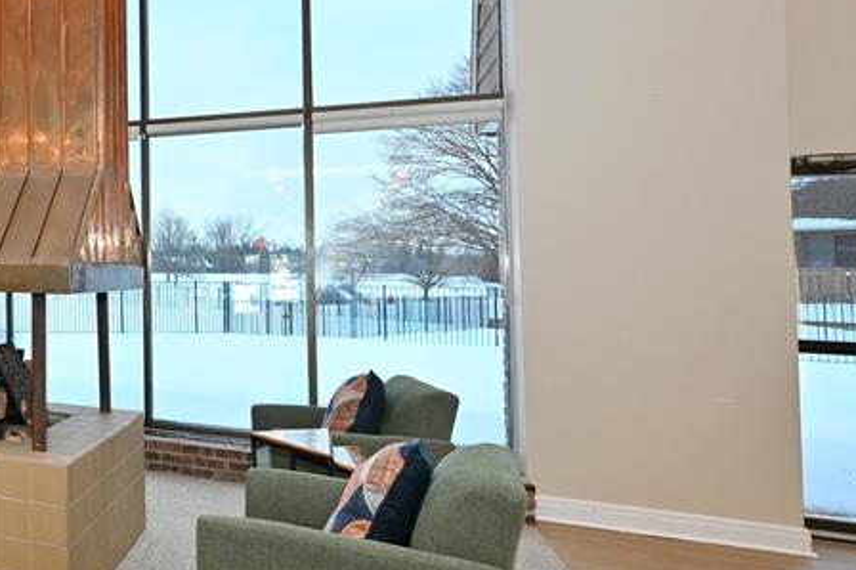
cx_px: -101
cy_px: 233
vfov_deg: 40.9
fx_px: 760
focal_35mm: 32
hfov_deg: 44.0
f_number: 9
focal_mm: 14
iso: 640
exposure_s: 1/15
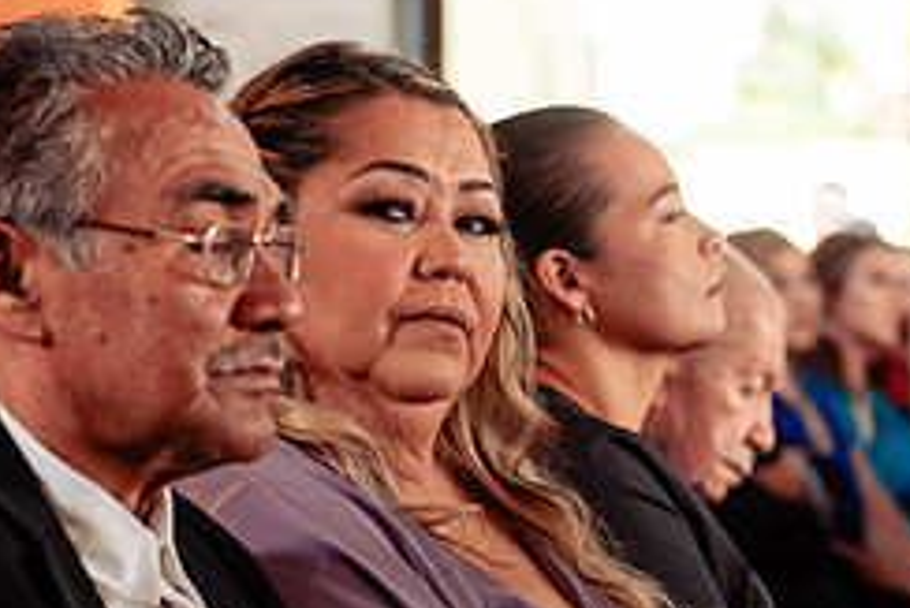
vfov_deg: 7.8
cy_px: 576
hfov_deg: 11.7
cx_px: 578
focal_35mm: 175
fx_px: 4426
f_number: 3.2
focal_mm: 70
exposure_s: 1/250
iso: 800
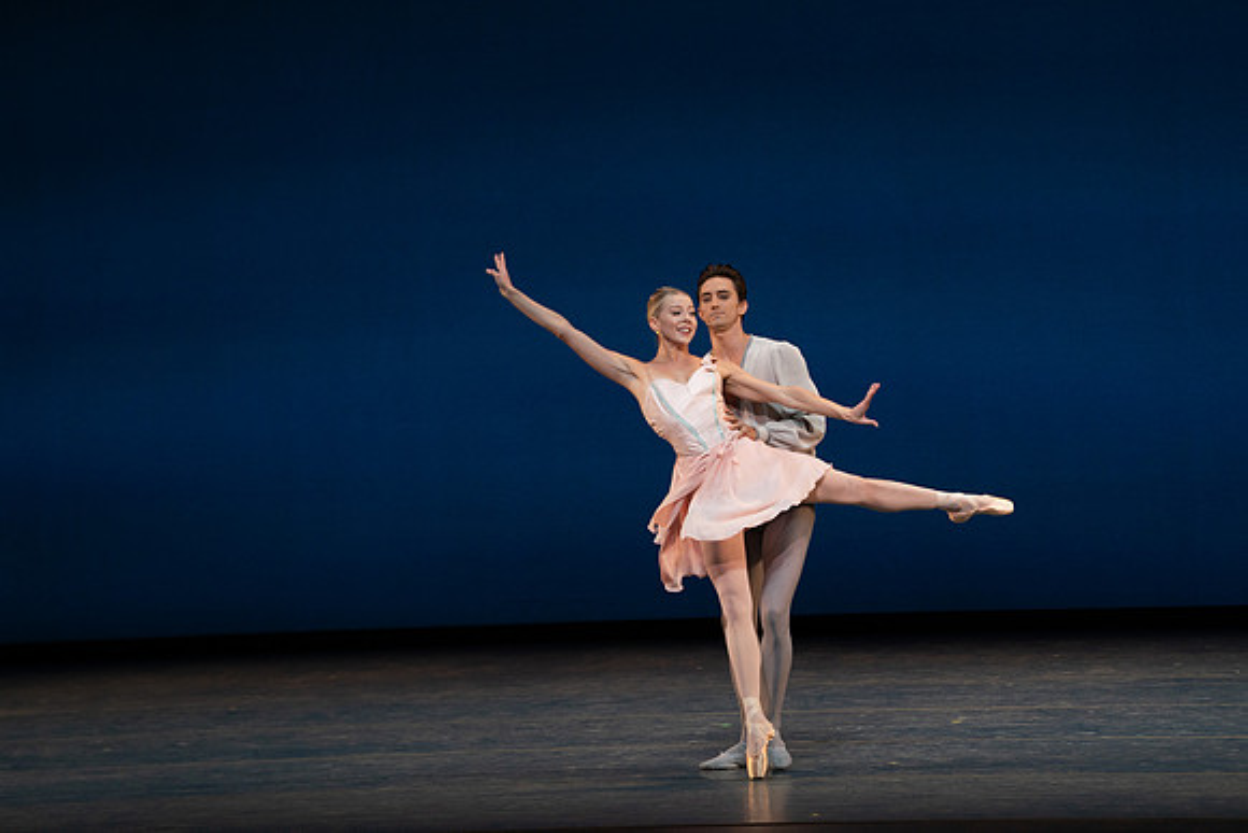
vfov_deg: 7.2
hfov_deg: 10.7
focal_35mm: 192
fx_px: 6657
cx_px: 624
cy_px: 416
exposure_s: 1/500
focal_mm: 192
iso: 3200
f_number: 8
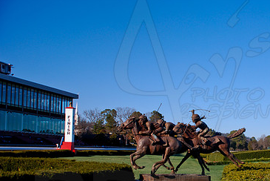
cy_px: 131
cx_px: 213
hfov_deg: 31.6
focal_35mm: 62
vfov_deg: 21.8
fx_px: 465
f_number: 4.5
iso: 100
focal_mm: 26
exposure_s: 1/800
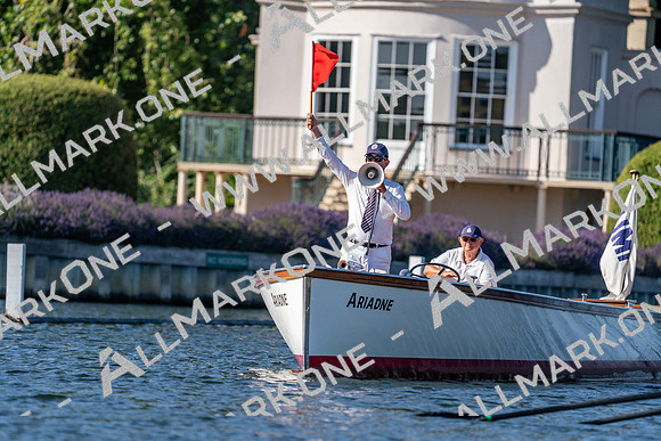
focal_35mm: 379
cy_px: 220
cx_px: 330
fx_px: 6960
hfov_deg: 5.4
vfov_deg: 3.6
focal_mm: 379
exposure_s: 1/1600
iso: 250
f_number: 6.3
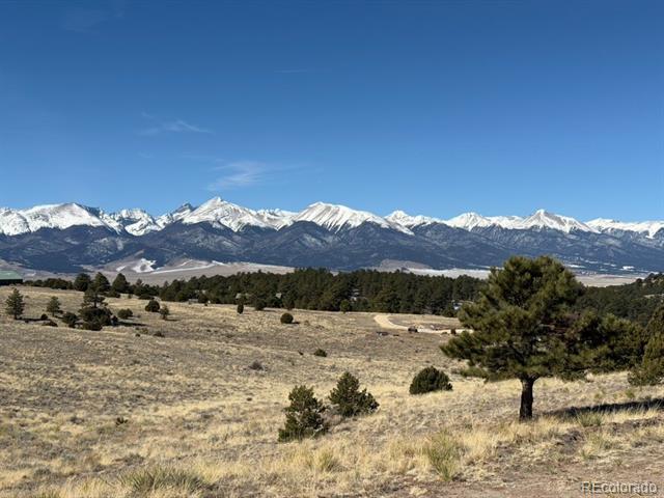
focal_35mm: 48
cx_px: 332
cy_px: 249
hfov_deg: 39.7
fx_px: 921
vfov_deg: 30.3
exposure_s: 1/7143
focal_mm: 6.76
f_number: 1.78
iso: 64
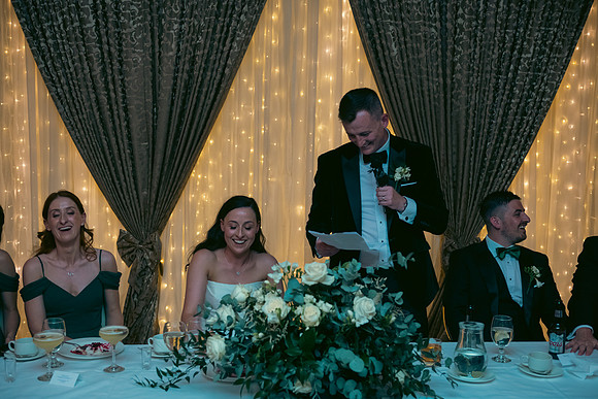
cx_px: 299
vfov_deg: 28.1
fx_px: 797
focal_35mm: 48
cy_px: 200
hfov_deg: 41.1
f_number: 3.5
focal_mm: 48
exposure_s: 1/160
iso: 800
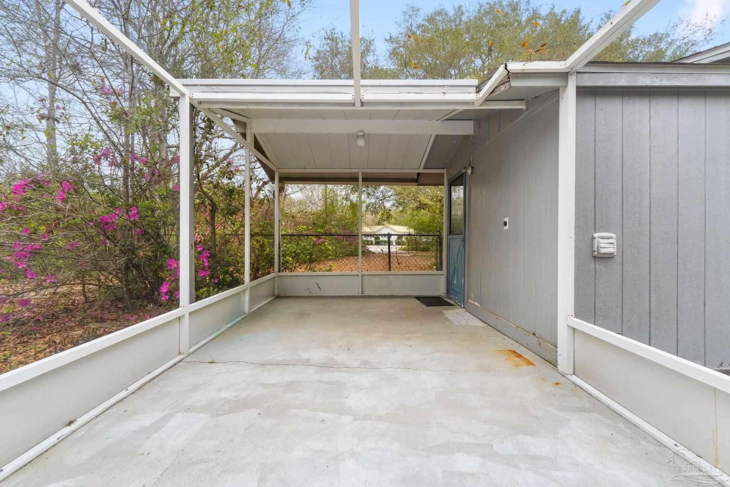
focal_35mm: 15
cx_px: 365
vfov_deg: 77.3
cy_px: 244
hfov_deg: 100.4
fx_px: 304
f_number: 8
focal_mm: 10
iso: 400
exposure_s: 1/60
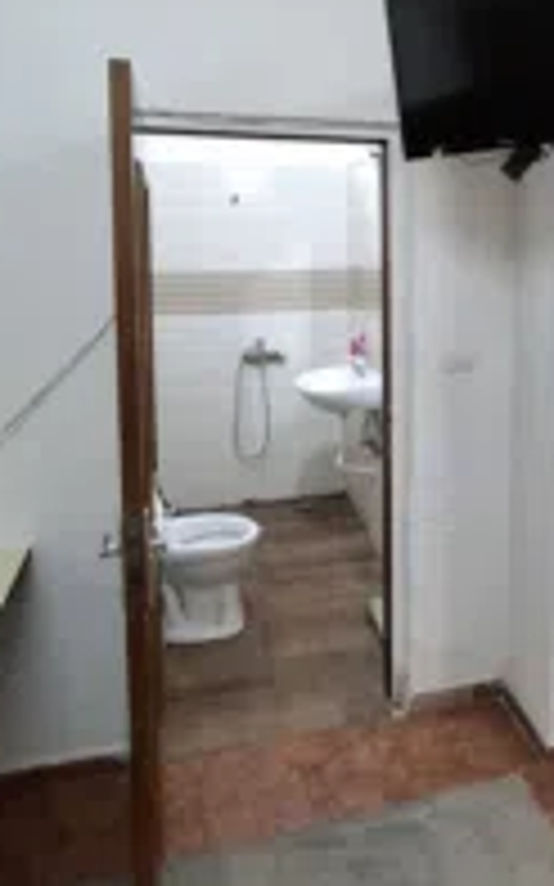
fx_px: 677
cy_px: 297
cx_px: 410
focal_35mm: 28
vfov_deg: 64.8
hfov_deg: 43.2
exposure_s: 1/25
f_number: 2.2
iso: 250
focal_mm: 1.74
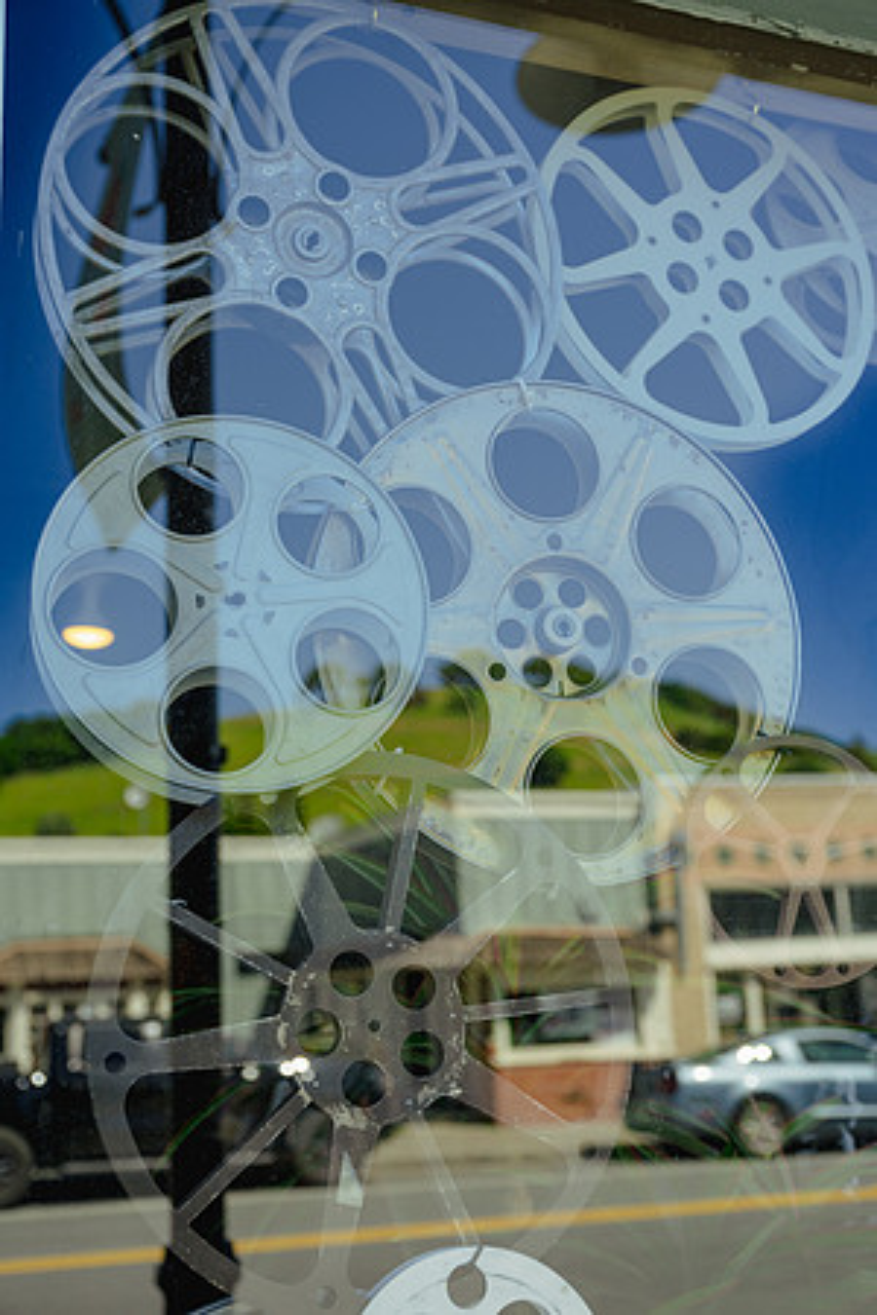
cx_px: 438
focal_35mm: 42
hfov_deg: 31.9
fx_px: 1535
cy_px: 658
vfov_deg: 46.4
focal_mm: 42
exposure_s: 1/250
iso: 100
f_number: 4.5
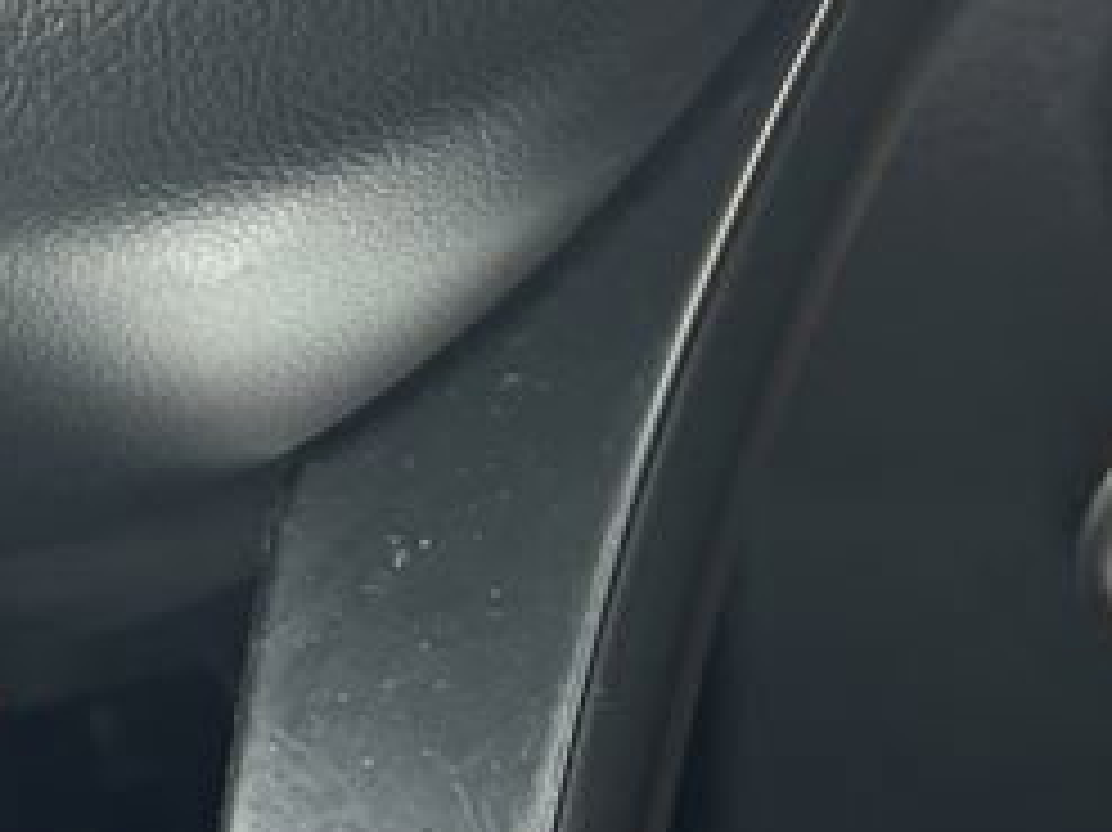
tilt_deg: -11.4
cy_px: -180
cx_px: -18
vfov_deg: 13.3
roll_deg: +2.4
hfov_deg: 17.8
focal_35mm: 108
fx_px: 3468
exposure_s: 1/122
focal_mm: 5.1
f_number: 1.6
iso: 64
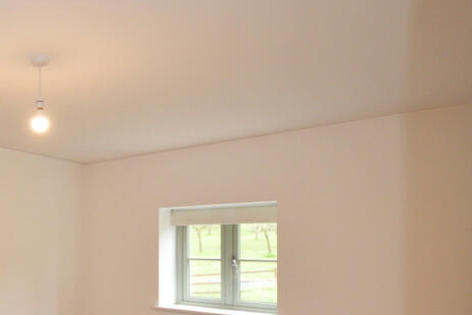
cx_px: -40
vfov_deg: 36.9
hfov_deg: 44.6
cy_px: 295
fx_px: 433
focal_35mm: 33
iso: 400
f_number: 4
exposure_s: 1/60
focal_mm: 10
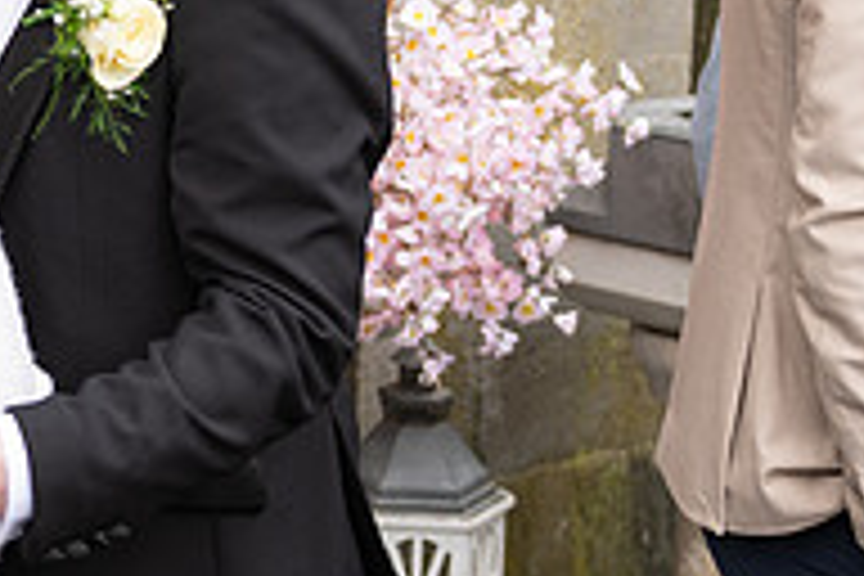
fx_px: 2616
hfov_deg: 18.2
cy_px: 25
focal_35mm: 109
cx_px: -22
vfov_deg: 12.4
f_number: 3.5
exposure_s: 1/160
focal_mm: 36
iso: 125
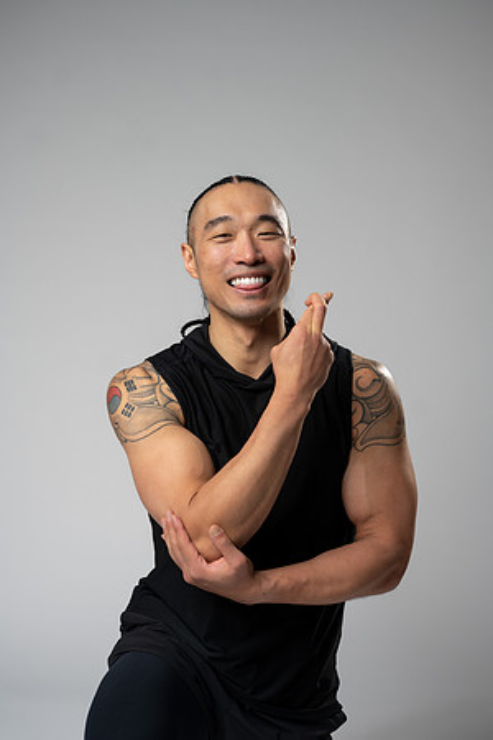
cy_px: 370
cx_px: 246
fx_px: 1027
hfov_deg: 27.0
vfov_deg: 39.6
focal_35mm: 50
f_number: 3.2
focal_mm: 50
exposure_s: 1/160
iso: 200
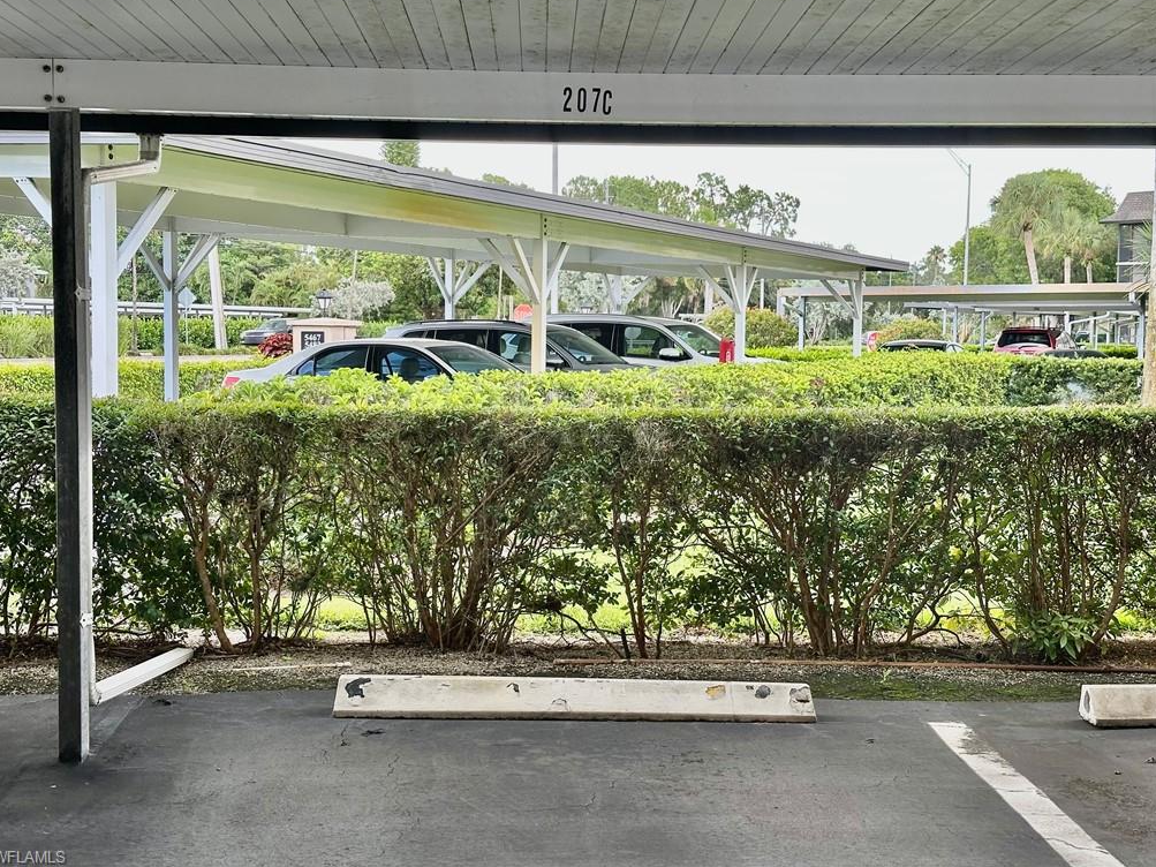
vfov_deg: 29.7
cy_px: 425
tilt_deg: -3.9
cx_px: 571
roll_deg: -0.3
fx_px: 1636
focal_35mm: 49
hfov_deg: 38.9
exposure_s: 1/197
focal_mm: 6.86
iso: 64
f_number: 1.78
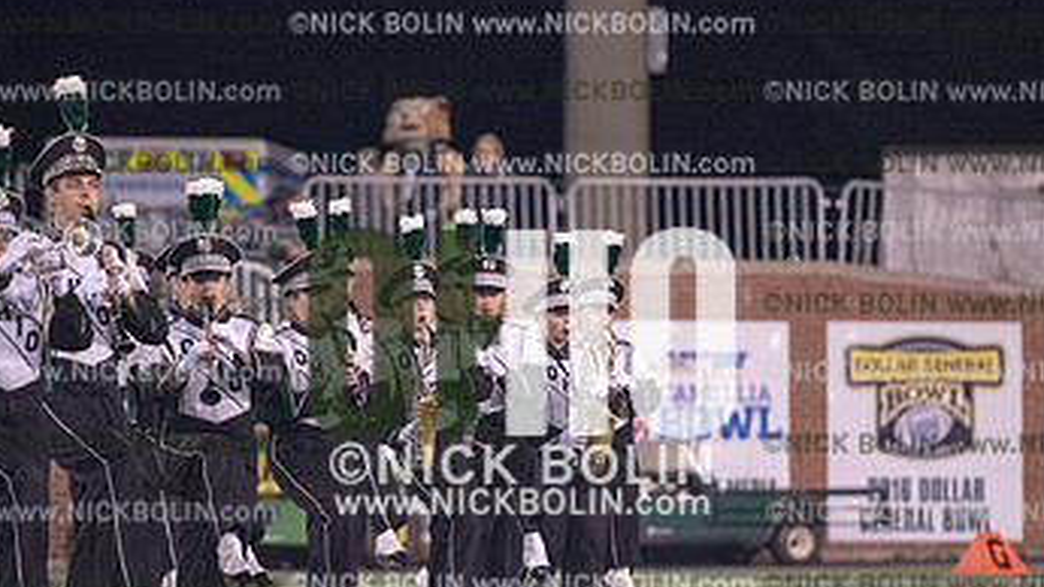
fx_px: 9744
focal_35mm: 352
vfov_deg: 3.5
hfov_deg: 6.1
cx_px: 520
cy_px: 374
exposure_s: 1/1250
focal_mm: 200
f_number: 3.2
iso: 5000
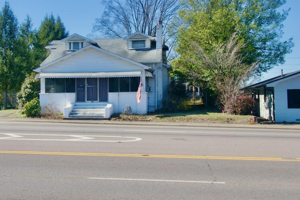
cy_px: 72
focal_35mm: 51
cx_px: 106
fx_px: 425
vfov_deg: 26.4
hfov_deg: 38.5
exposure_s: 1/320
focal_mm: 20
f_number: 9
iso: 200
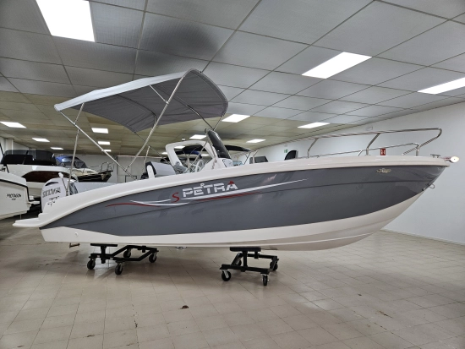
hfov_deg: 73.9
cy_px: 174
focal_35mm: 23
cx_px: 232
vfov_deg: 58.9
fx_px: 309
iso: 64
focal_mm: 5.4
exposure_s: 1/100
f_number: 1.8
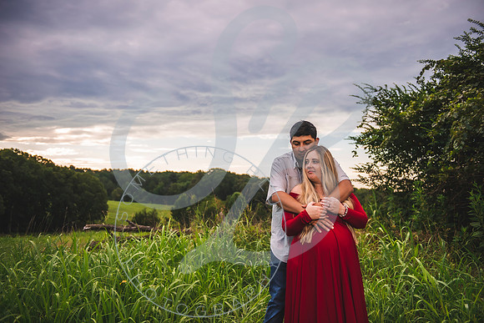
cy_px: 162
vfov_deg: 36.9
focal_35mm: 36
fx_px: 484
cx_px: 242
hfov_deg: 53.1
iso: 100
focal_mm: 36
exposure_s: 1/500
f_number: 2.8
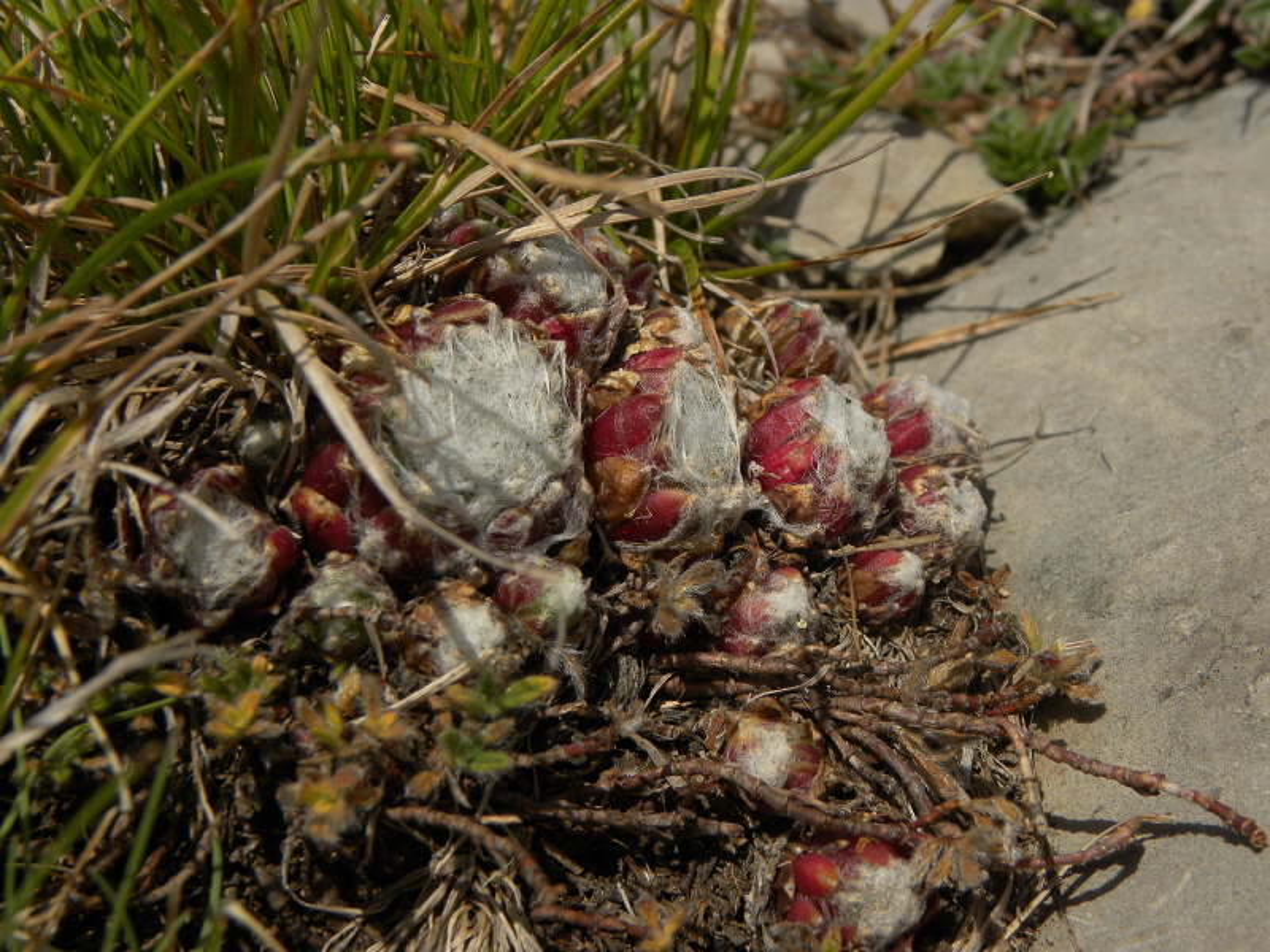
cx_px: 635
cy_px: 476
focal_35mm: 75
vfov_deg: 19.6
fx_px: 2752
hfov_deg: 26.0
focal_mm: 13.4
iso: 64
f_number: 6.3
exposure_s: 1/640
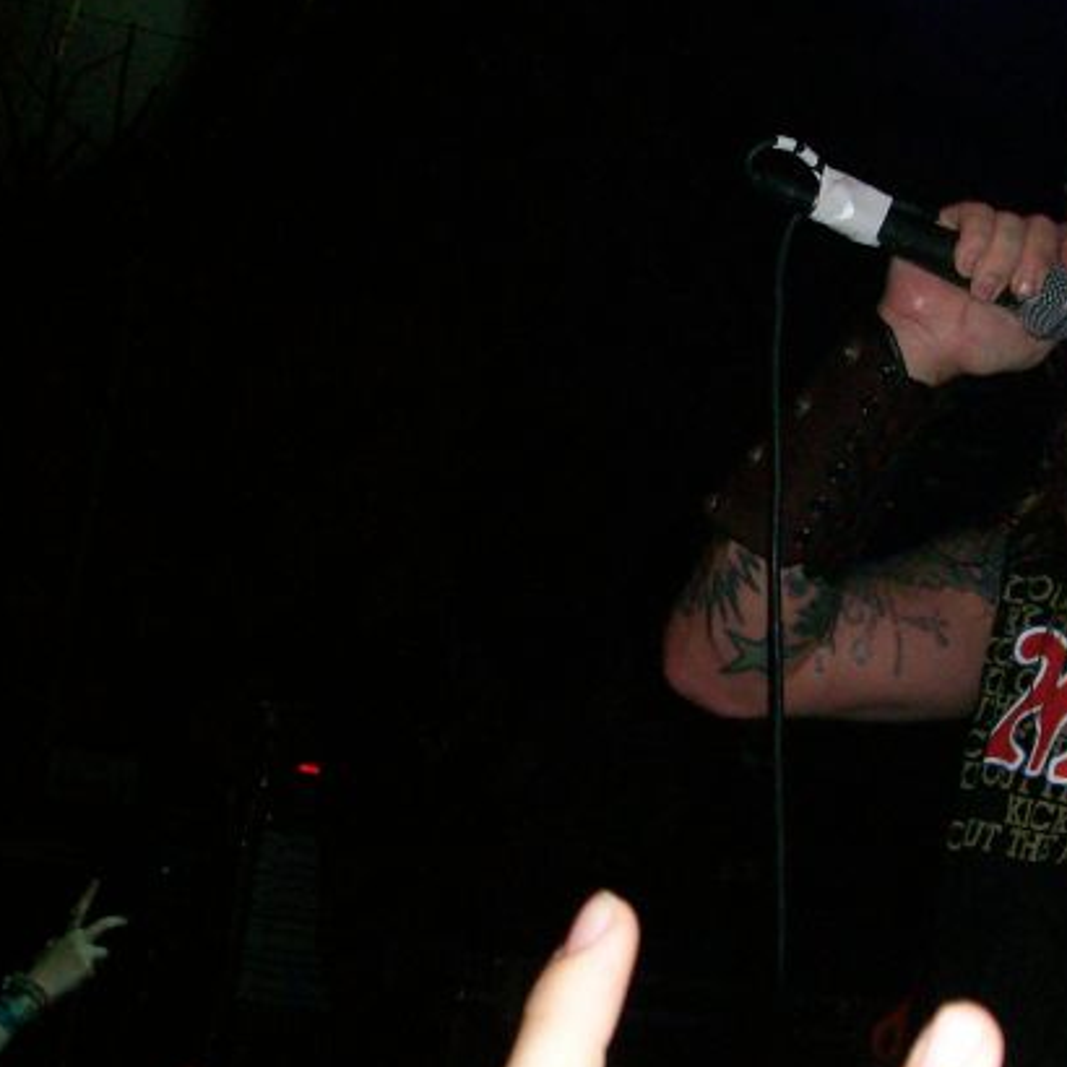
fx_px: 2162
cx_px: 760
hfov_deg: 27.4
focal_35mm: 62
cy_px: 221
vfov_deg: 27.2
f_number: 2.7
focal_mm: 6
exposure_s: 1/64
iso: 140
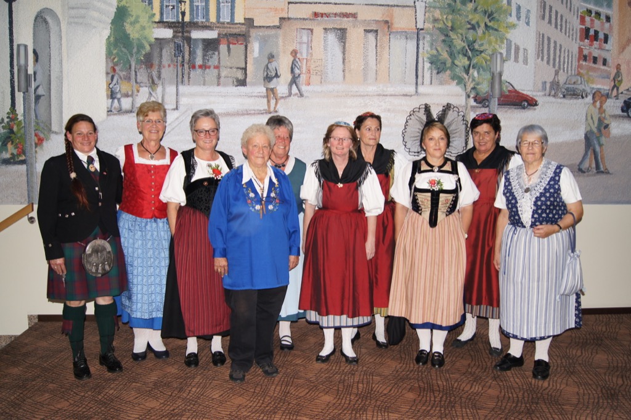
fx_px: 525
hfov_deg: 62.0
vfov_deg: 43.5
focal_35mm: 30
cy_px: 210
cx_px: 316
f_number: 4
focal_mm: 20
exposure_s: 1/60
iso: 400
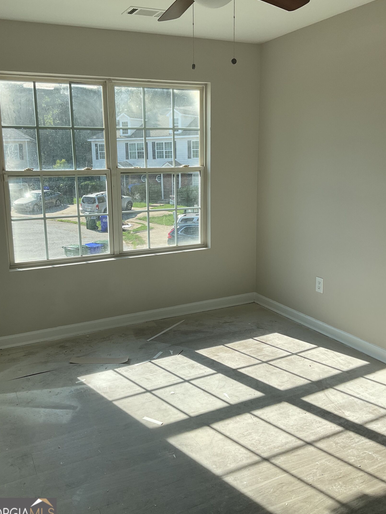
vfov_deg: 58.3
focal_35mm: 31
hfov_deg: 45.4
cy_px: 250
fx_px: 461
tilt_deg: -12.5
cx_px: 180
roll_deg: +1.4
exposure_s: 1/749
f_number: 1.8
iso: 16
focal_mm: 3
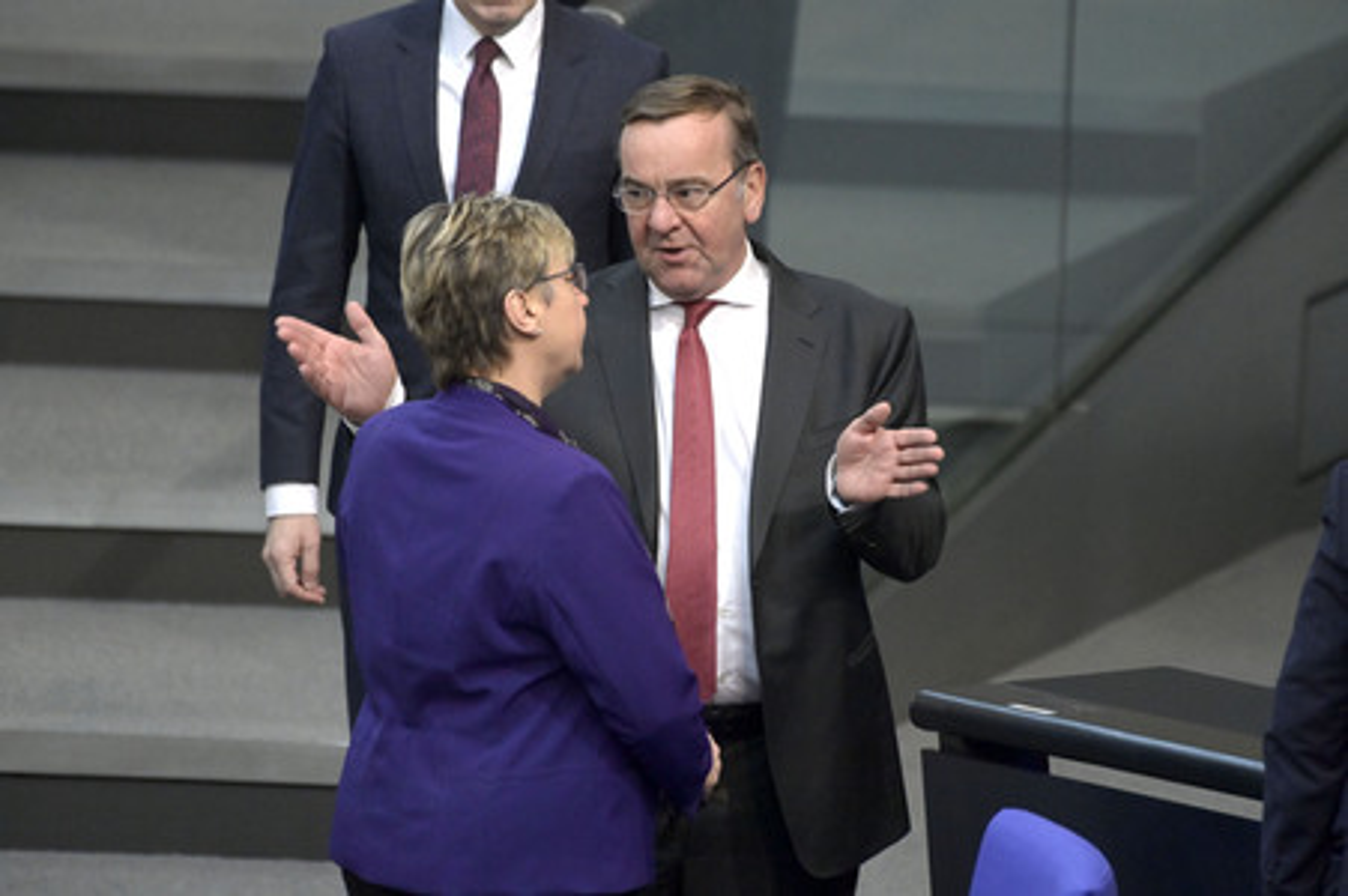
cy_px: 448
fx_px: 18708
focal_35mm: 500
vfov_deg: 2.7
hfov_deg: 4.1
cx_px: 674
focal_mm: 500
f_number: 5.6
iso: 8000
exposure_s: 1/400
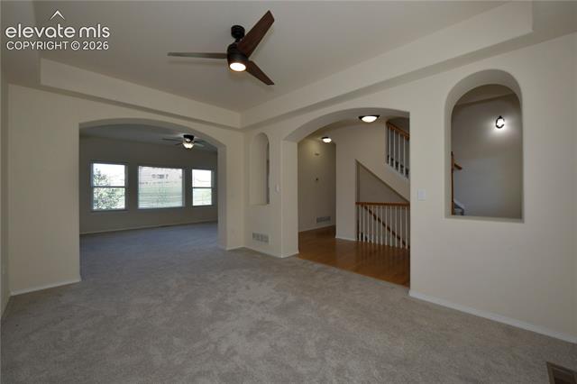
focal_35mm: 14
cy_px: 192
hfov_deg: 104.3
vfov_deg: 81.1
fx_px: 224
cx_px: 288
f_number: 10
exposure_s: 1/160
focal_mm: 14
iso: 1250
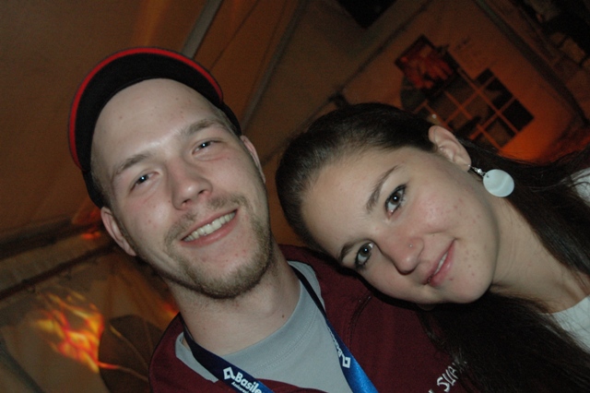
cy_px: 196
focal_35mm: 40
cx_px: 295
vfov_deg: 33.0
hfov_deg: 47.9
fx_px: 663
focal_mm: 27
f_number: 4.5
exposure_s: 1/60
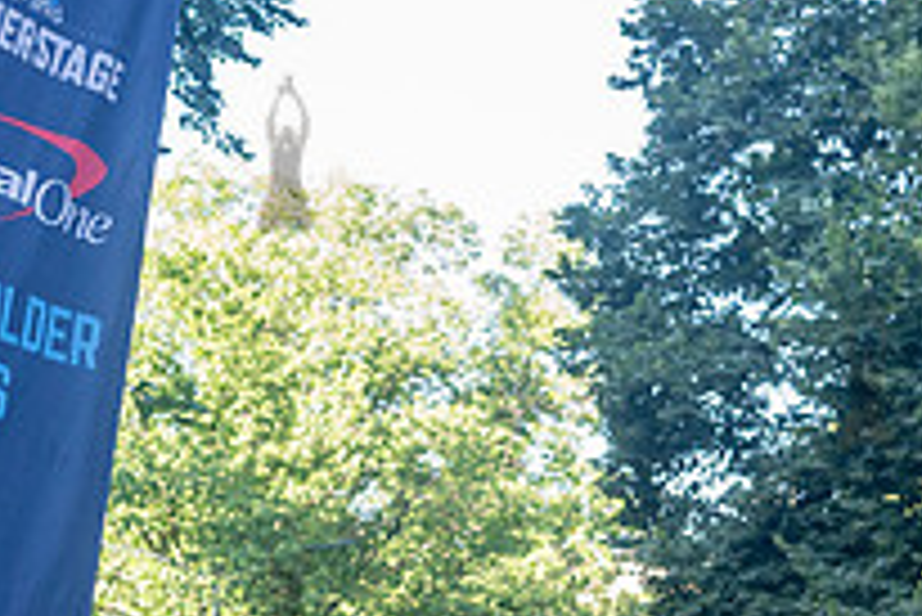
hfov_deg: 20.5
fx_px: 2537
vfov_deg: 13.7
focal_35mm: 99
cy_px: 587
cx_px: 283
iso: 1250
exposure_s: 1/400
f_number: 4.5
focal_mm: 35
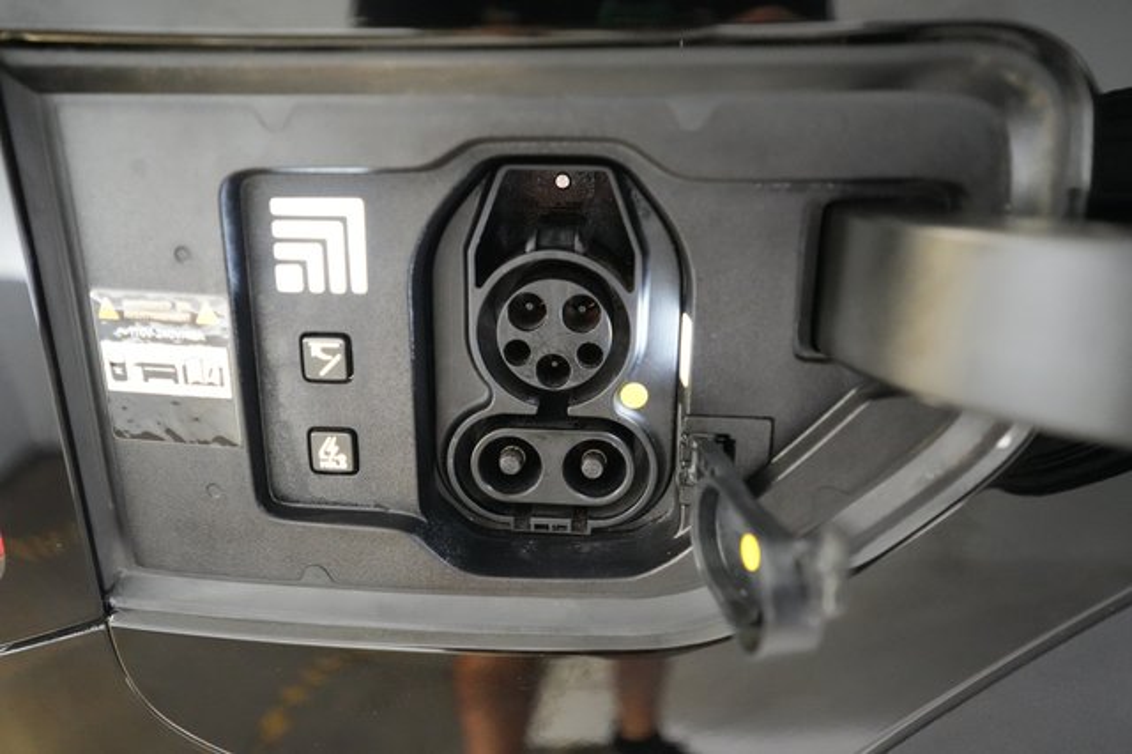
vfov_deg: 46.4
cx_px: 566
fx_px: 880
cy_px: 377
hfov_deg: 65.5
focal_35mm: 28
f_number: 2.8
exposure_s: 1/320
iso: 12800
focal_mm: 28
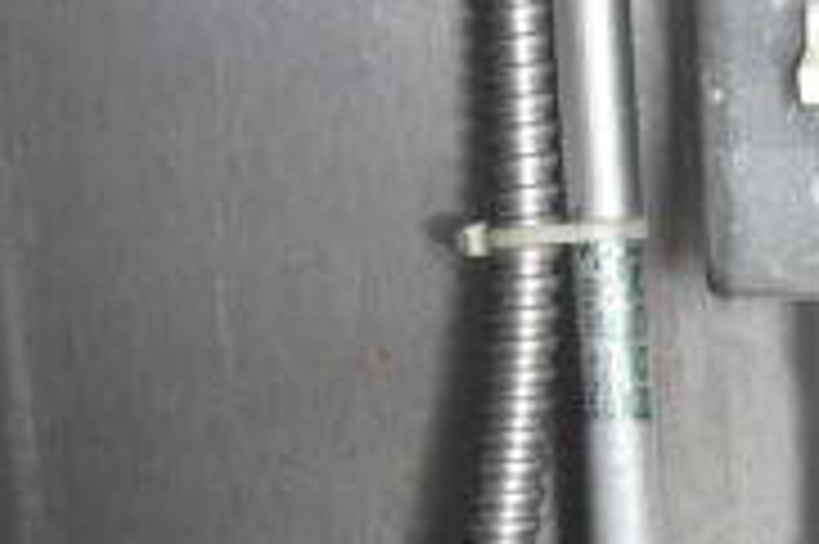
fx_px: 3432
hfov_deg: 13.1
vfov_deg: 9.0
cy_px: 506
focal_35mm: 151
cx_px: 1116
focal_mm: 30
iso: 1600
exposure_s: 1/80
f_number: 4.5
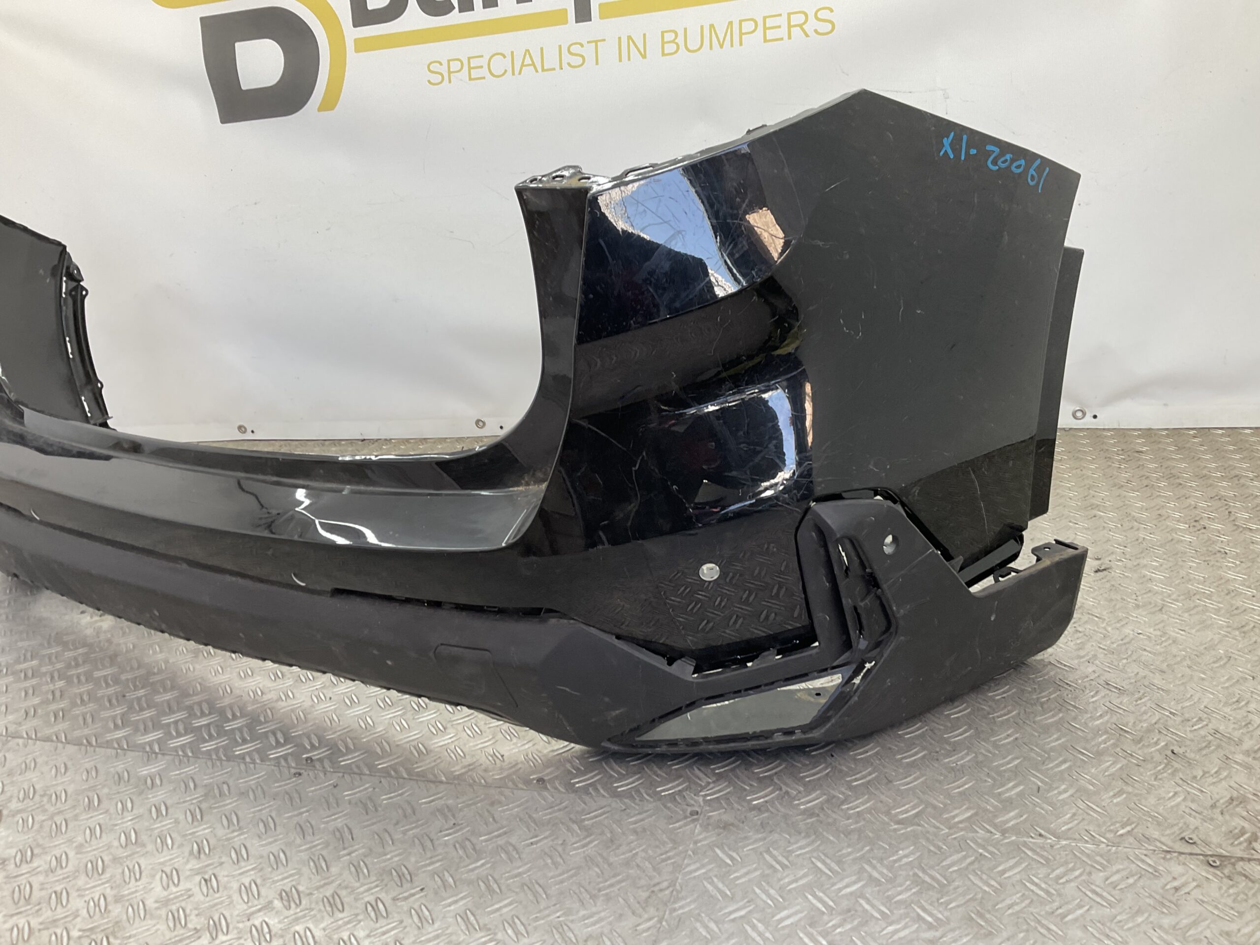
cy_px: 472
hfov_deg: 61.7
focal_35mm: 29
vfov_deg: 48.2
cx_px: 630
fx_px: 1056
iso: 25
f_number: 1.8
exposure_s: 1/120
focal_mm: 3
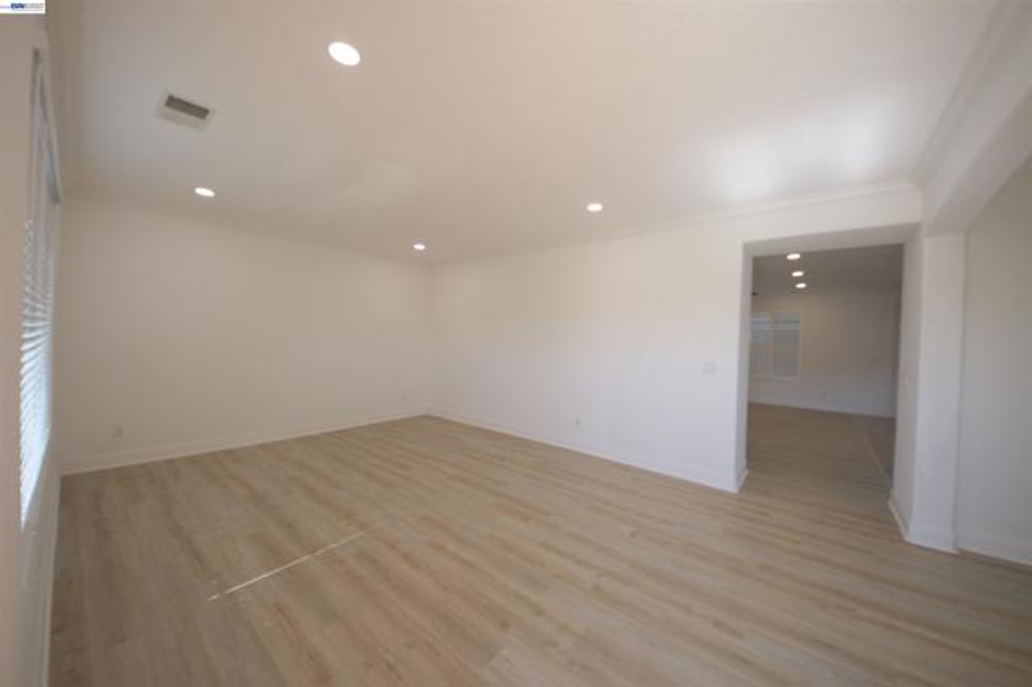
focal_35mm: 12
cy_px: 344
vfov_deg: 89.9
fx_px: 344
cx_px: 516
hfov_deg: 112.6
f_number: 5
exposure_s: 1/250
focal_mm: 8
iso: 400
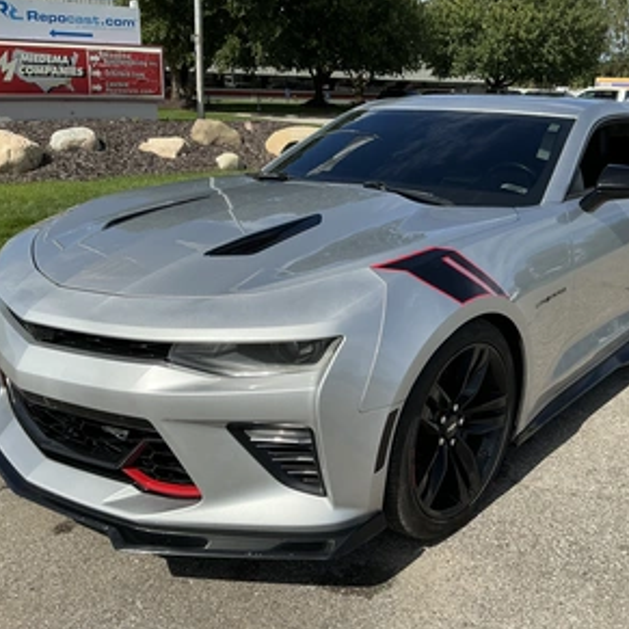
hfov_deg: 48.3
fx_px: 699
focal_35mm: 34
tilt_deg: -18.0
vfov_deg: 48.4
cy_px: 320
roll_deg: -2.6
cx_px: 352
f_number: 1.8
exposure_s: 1/2427
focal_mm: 3
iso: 25
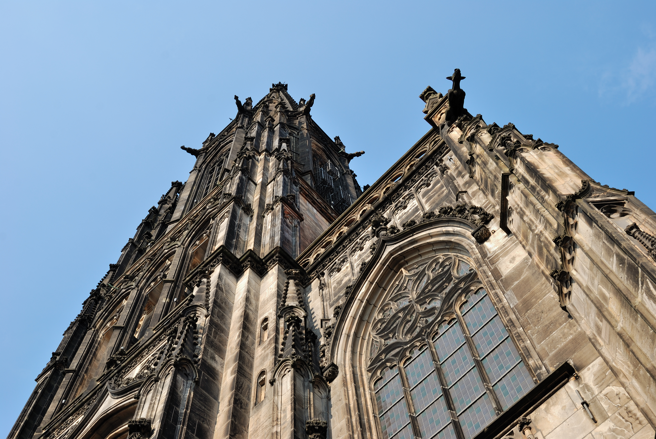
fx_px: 794
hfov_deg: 44.9
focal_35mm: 44
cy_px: 220
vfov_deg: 30.9
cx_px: 328
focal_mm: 29
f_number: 10
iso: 100
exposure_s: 1/60
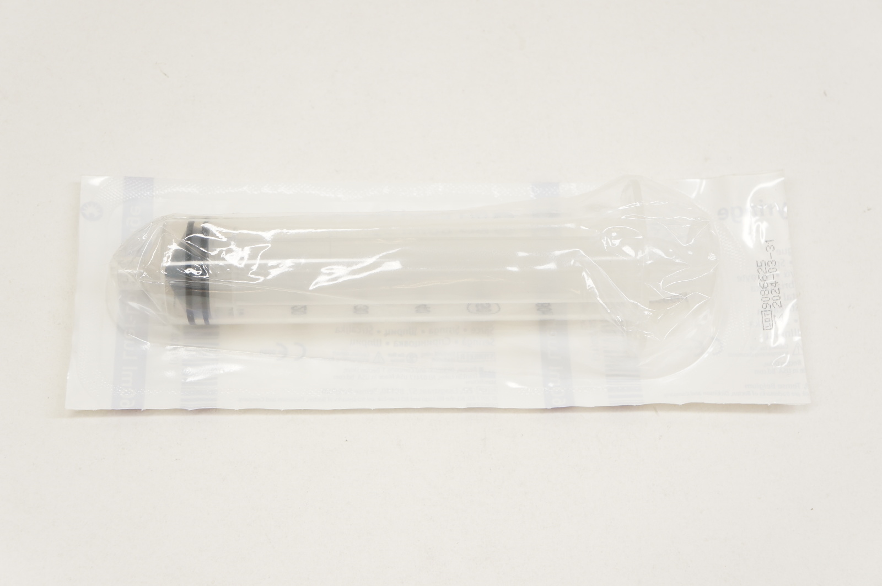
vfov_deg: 23.1
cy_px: 293
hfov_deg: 34.2
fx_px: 1432
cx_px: 441
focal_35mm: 58
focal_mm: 39
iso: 400
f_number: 6.3
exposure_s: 1/80
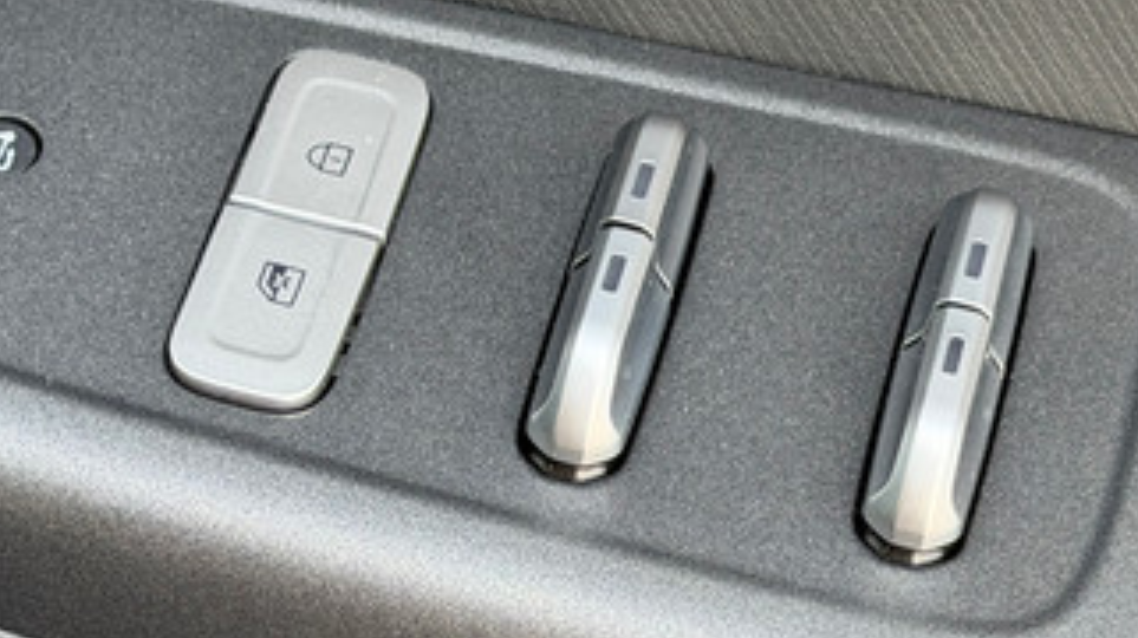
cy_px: 567
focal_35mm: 137
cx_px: 542
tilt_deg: -48.4
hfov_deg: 15.7
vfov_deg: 8.8
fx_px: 4131
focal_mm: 6.76
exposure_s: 1/121
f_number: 1.78
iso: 80
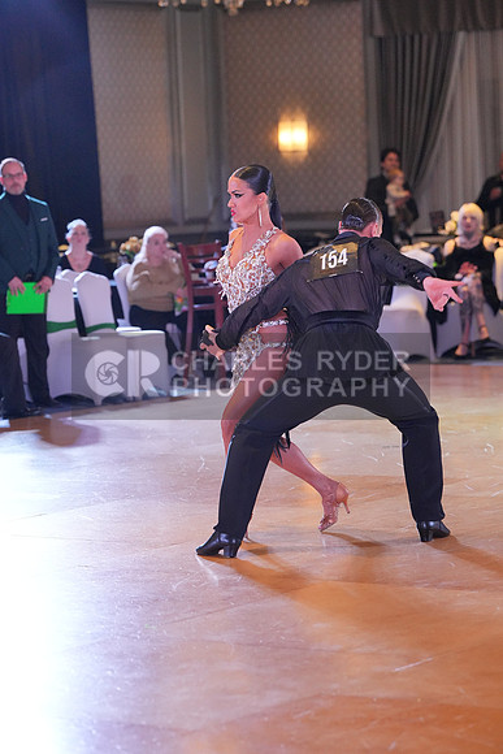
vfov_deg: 16.4
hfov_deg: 11.0
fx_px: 2618
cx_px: 252
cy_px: 377
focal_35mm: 125
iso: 5000
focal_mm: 125
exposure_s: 1/400
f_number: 4
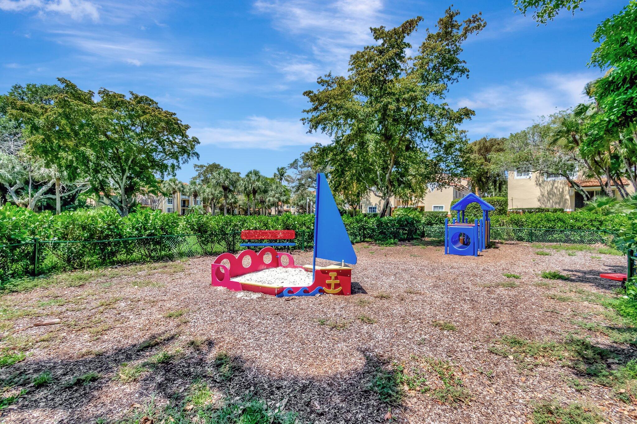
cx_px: 318
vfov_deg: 77.3
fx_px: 265
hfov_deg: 100.4
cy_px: 212
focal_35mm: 15
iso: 640
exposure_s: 1/1600
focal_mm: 10
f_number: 8
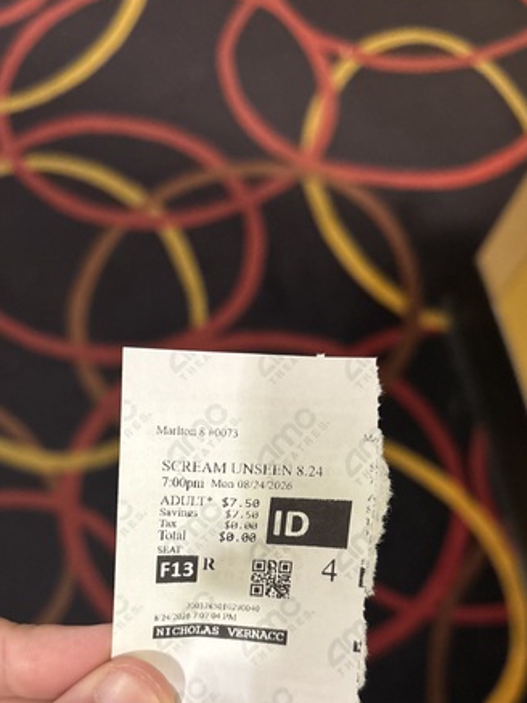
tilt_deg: -72.8
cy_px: 469
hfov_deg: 37.6
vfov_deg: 48.2
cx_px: 214
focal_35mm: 38
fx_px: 772
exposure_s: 1/40
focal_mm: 5.96
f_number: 1.6
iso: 400
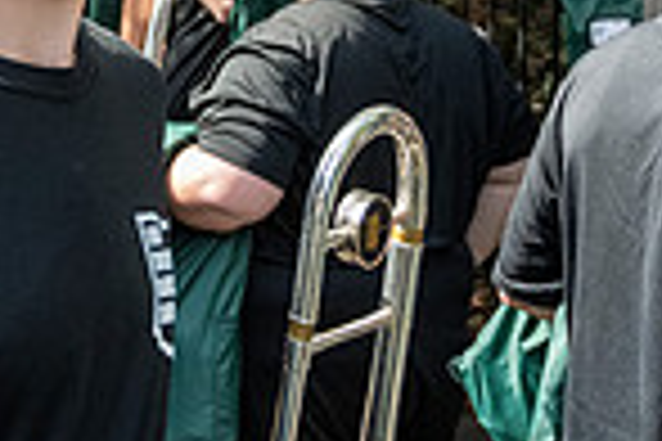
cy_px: -322
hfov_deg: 20.9
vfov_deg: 13.2
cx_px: 41
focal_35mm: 95
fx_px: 1747
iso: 2000
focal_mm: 24
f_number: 4
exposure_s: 1/3200
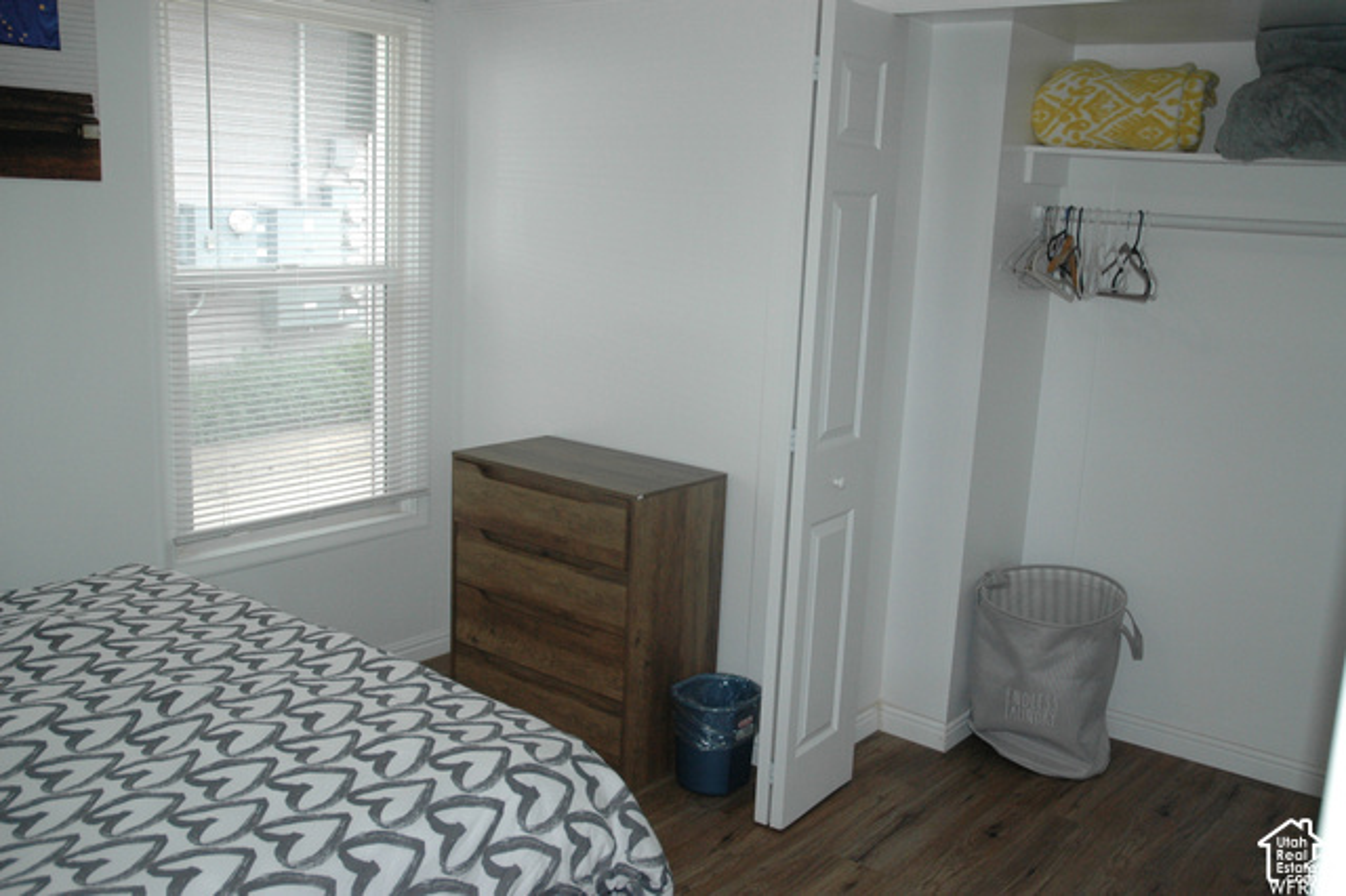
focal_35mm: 36
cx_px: 673
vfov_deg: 36.8
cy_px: 448
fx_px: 1345
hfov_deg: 53.2
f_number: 3.8
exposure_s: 1/125
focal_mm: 24
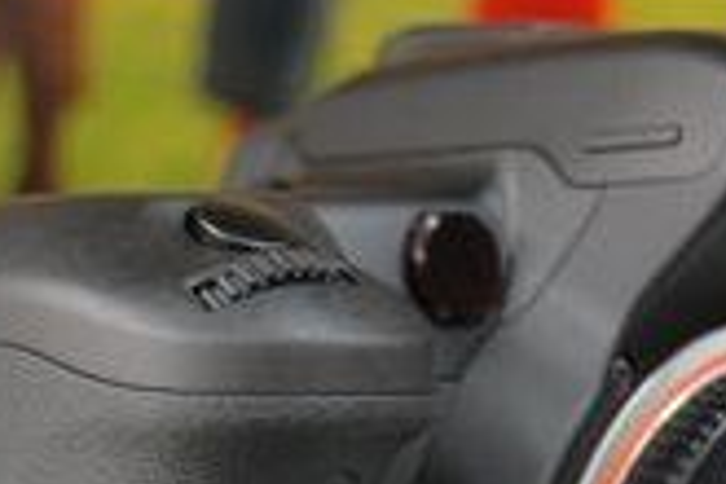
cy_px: 618
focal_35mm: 163
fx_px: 3287
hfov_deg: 12.6
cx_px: 363
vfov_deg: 8.3
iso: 1600
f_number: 5
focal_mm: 40
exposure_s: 1/15
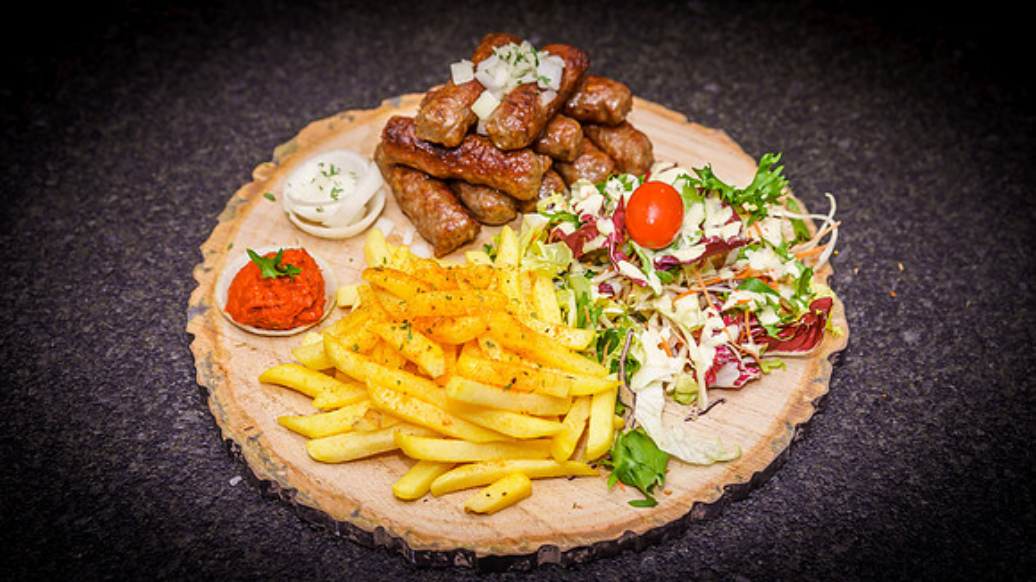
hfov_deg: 31.4
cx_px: 529
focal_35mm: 67
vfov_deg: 18.0
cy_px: 272
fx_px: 1843
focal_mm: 55
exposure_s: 1/250
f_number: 4
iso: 100
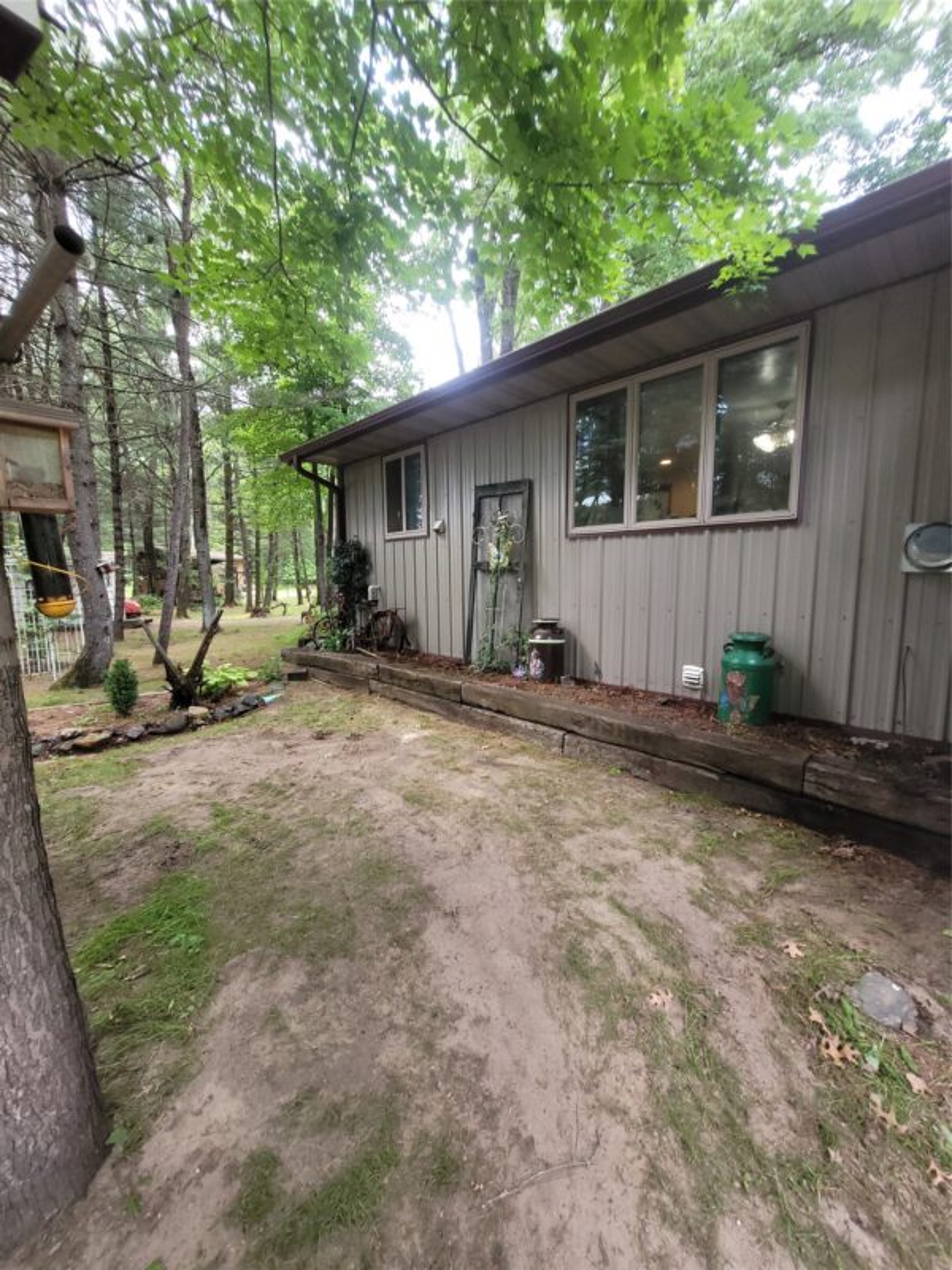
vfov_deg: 106.2
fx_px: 477
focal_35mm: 13
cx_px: 476
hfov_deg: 89.9
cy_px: 635
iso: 50
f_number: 2.2
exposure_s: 1/50
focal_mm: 1.74
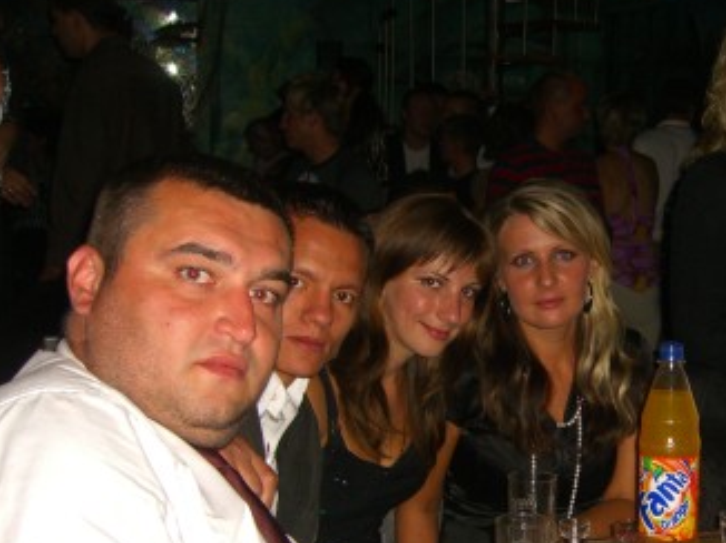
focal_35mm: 70
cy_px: 396
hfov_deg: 27.2
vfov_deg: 20.8
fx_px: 1467
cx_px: 590
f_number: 2.8
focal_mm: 7.9
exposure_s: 1/60
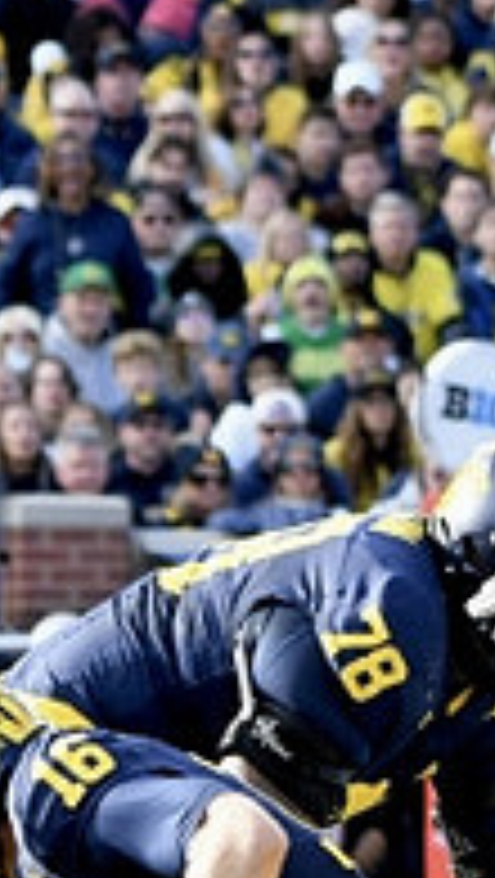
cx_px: 400
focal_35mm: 653
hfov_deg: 1.9
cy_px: 837
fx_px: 15204
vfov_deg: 3.3
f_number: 5
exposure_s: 1/1250
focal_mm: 140
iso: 1250
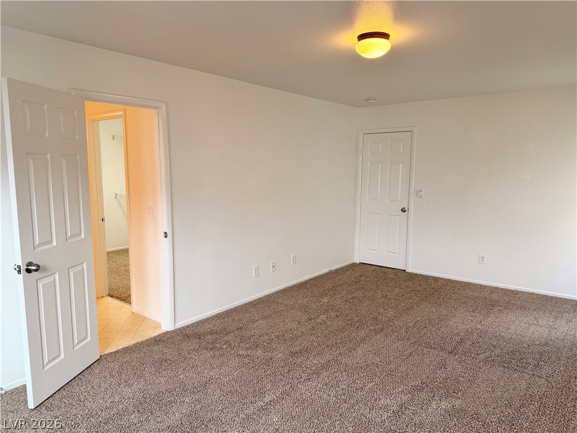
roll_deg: +0.3
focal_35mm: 24
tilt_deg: -6.8
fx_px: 400
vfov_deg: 56.8
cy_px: 216
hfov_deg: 71.6
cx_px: 288
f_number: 1.78
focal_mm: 6.76
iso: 100
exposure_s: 1/120
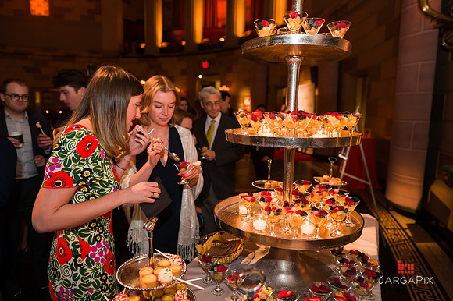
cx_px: 226
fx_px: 302
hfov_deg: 73.8
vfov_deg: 53.1
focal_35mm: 24
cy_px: 150
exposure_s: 1/160
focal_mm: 24
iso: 1600
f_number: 4
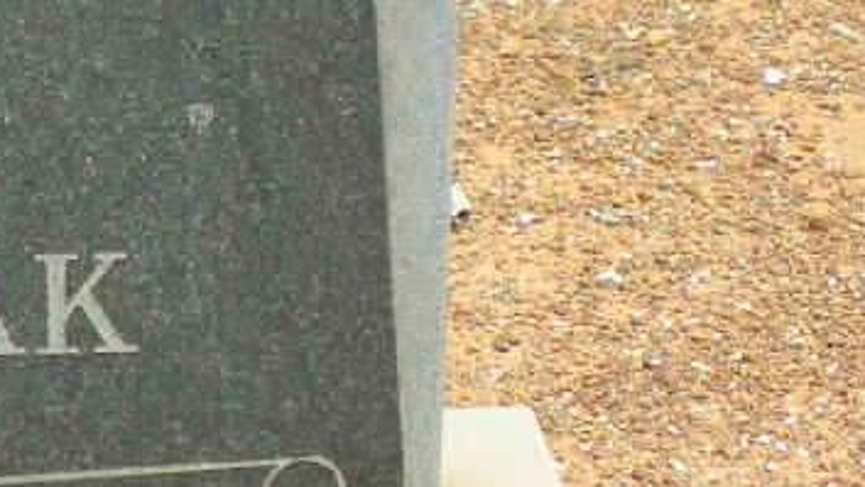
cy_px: -152
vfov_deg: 5.4
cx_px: -250
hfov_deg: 9.5
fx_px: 5095
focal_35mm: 222
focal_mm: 10.7
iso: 64
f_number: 3.5
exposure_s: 1/160
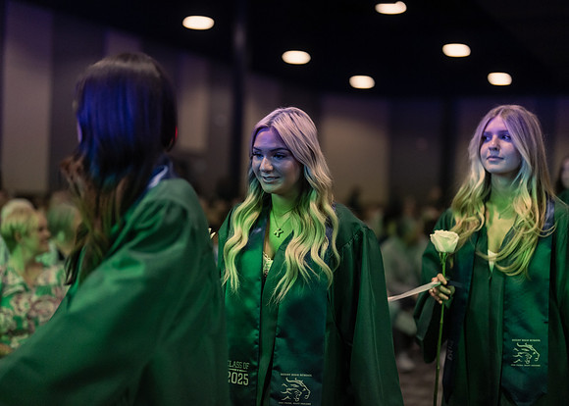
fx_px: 858
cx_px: 284
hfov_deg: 36.7
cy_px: 203
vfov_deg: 26.6
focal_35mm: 53
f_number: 1.2
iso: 1250
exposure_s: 1/500
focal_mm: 50
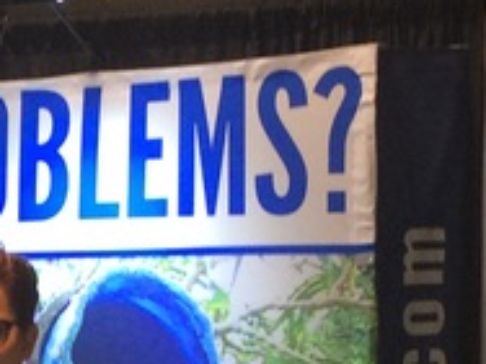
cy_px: 630
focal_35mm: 158
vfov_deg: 9.0
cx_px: -277
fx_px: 2218
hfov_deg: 11.9
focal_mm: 4.15
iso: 80
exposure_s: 1/30
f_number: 2.2
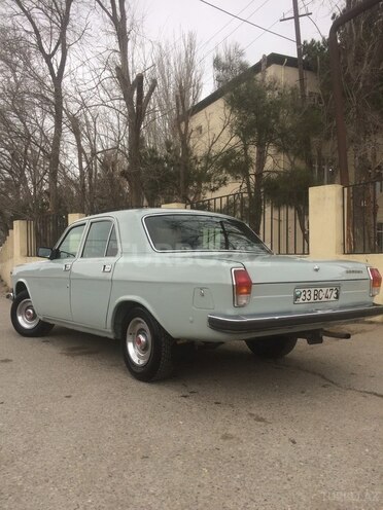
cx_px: 192
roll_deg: +0.4
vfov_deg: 61.7
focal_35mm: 29
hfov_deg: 48.2
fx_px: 428
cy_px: 255
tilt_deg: -2.8
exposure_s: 1/192
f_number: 2.2
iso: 32
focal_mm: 4.15
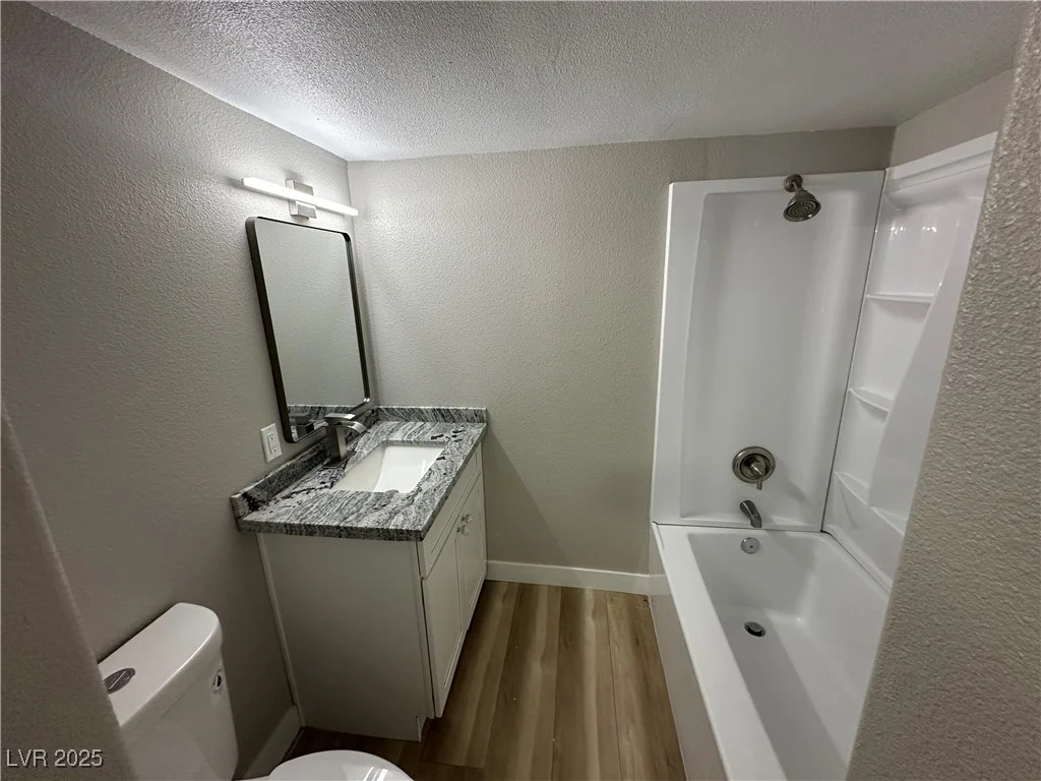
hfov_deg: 102.1
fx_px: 421
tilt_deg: -14.5
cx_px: 520
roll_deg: +1.3
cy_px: 390
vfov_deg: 85.7
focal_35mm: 14
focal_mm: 2.22
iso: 200
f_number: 2.2
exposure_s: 1/120
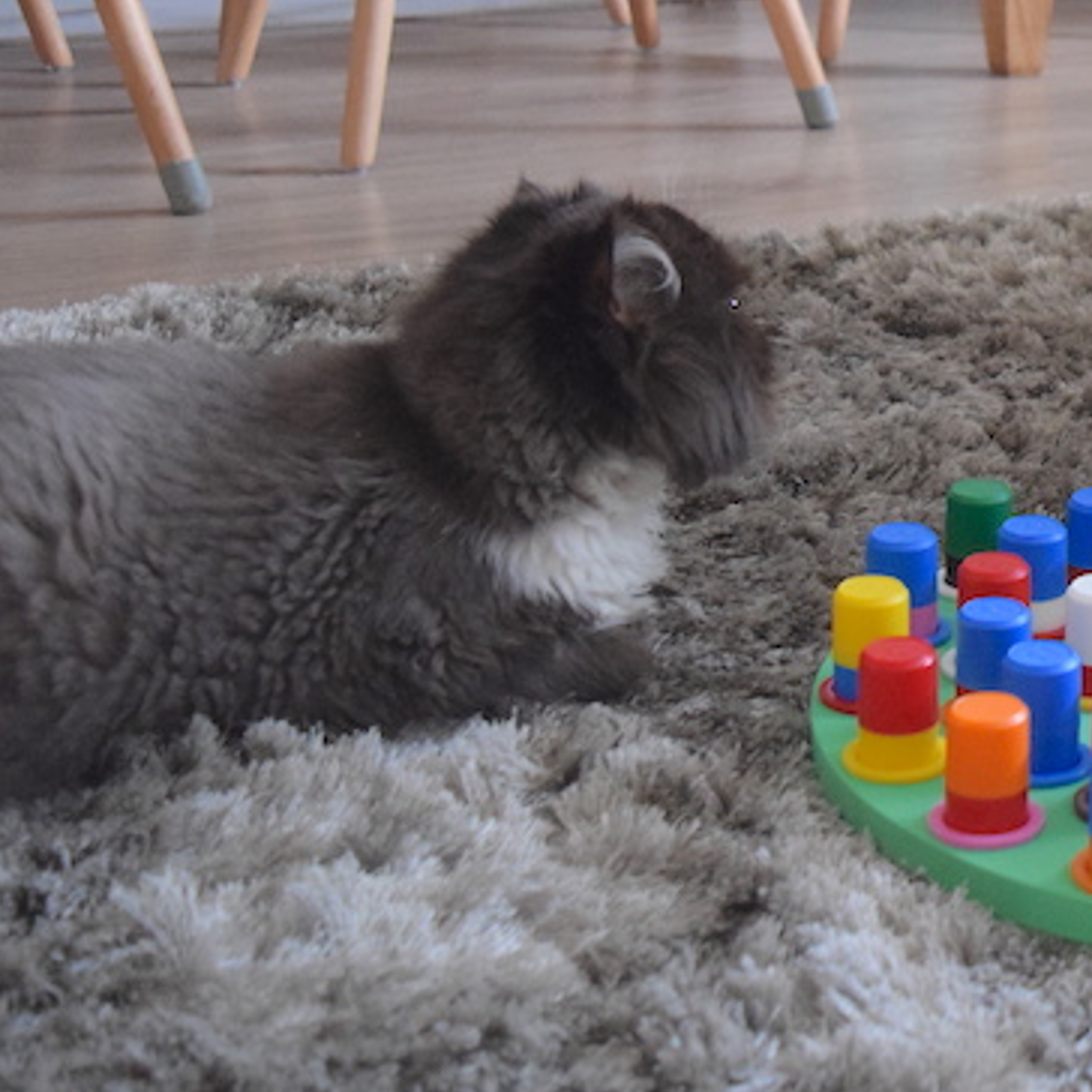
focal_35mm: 77
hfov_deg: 20.3
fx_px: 2748
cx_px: 1473
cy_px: 280
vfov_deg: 22.3
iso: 3200
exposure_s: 1/125
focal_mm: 22
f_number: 3.8
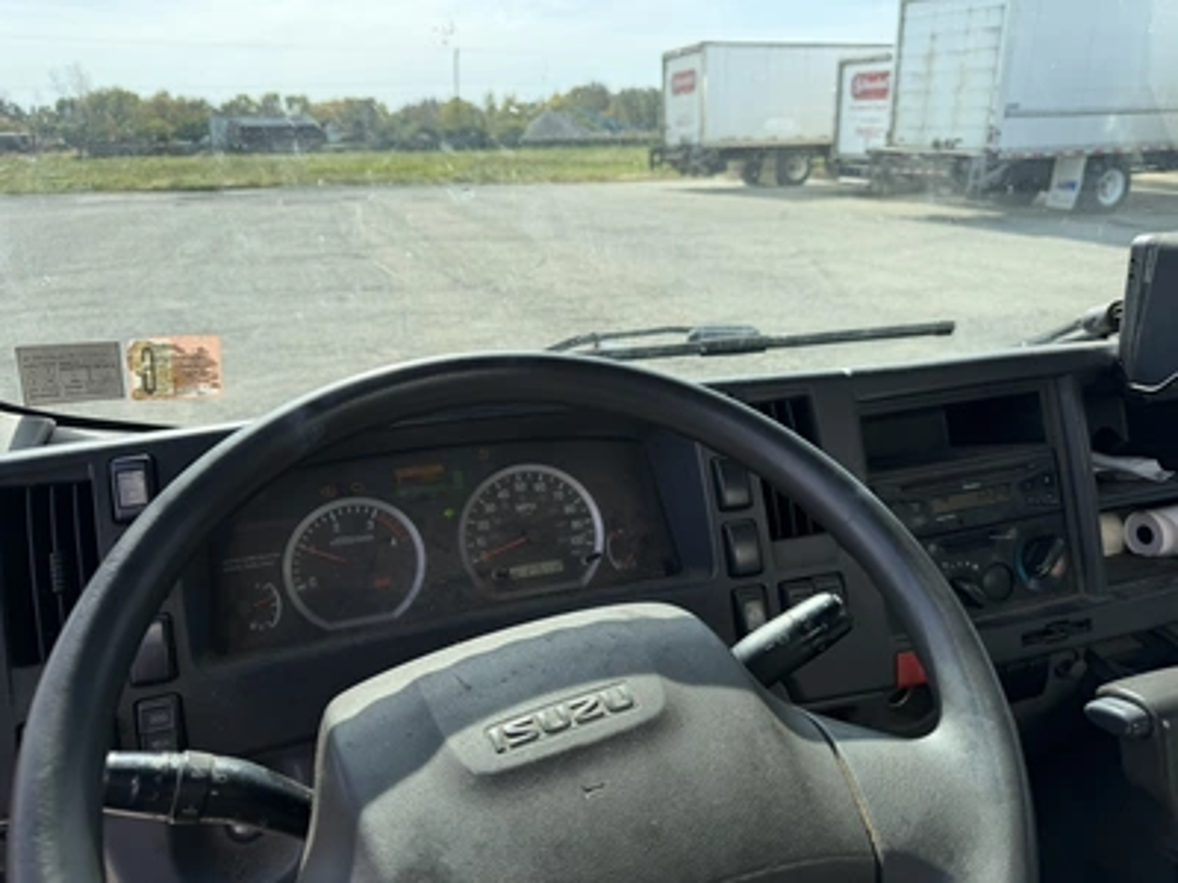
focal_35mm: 24
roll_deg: +1.8
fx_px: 817
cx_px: 589
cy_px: 442
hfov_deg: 71.6
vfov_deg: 56.8
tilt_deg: -19.4
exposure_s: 1/1653
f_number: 1.78
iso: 80
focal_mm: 6.76
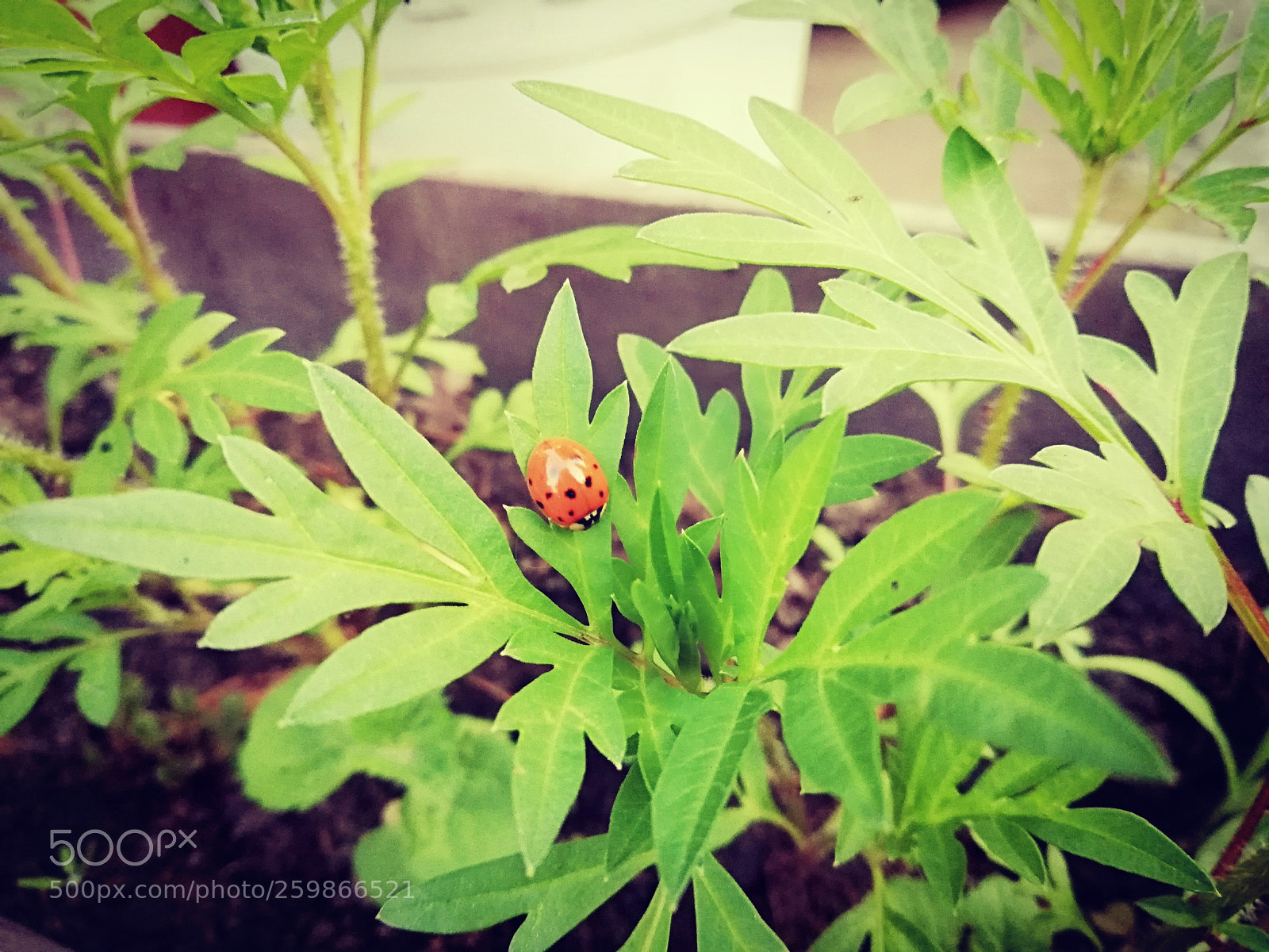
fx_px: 953
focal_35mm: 26
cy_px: 476
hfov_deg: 67.3
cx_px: 634
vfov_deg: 53.1
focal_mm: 3.81
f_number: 2.2
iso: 500
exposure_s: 1/20
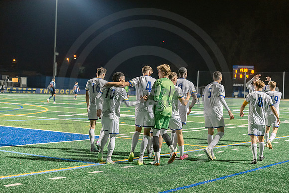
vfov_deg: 19.5
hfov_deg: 28.8
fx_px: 562
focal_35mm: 70
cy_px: 96
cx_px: 144
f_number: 3.5
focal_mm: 70
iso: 2500
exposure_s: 1/320
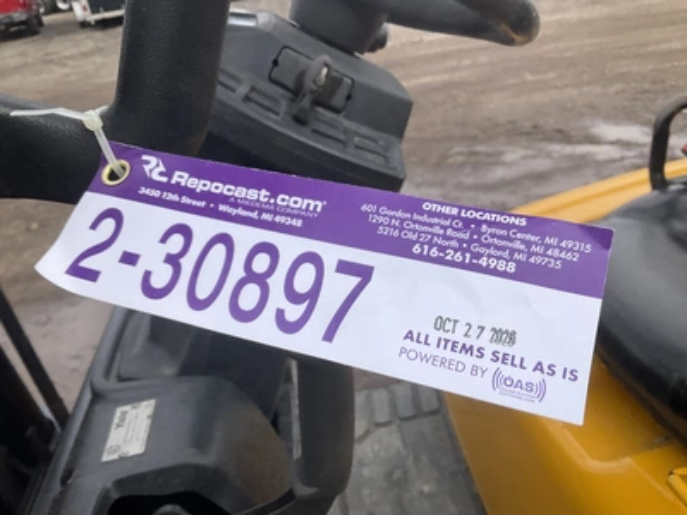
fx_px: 576
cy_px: 258
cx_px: 344
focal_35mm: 29
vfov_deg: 48.2
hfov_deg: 61.7
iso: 25
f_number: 1.8
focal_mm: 3
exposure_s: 1/1055
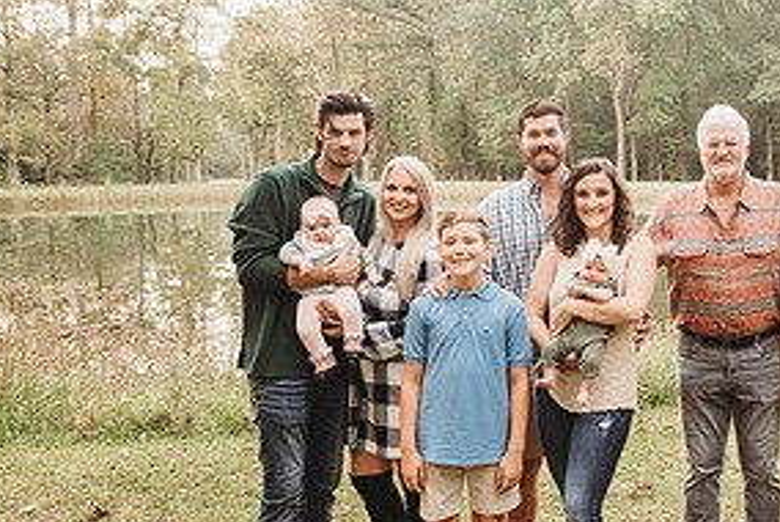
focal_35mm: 49
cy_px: 221
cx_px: 717
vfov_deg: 27.6
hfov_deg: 37.4
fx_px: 1063
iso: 1000
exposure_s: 1/125
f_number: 2.5
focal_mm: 24
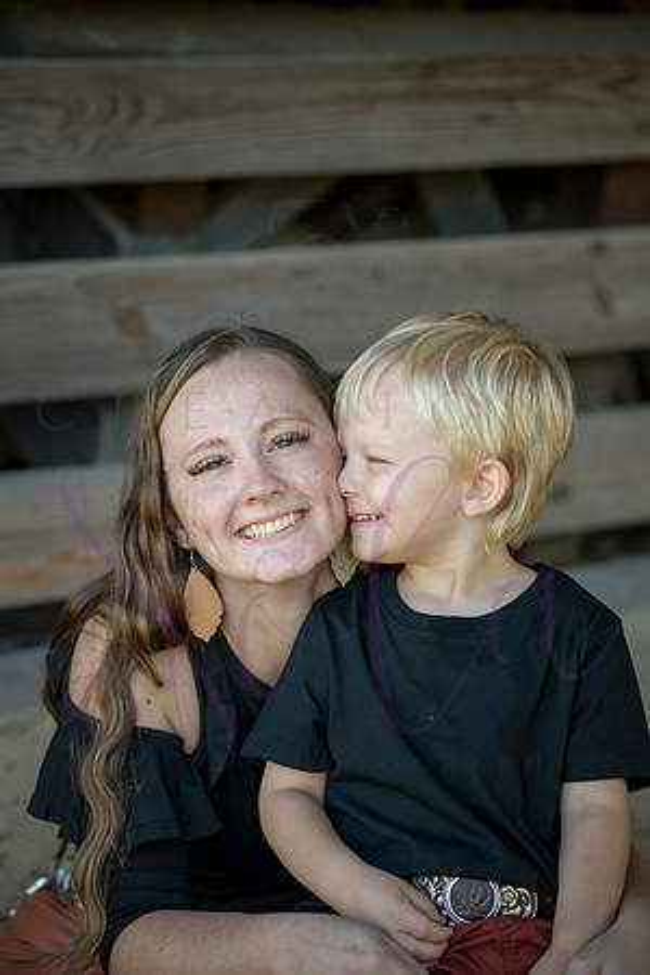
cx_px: 325
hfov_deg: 13.0
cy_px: 488
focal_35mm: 105
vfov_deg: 19.5
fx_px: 2844
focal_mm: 105
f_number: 4.5
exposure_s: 1/400
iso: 400
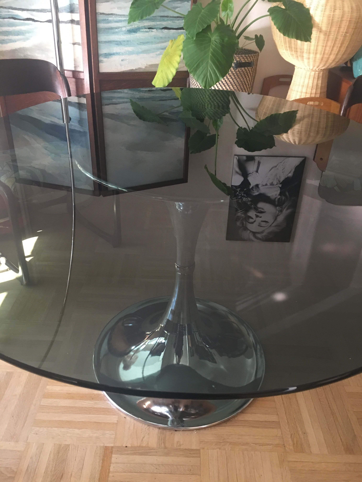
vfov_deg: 61.7
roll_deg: -3.5
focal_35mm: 29
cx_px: 181
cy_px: 241
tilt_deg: -31.0
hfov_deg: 48.2
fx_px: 404
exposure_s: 1/17
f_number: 2.2
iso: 80
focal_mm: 4.15
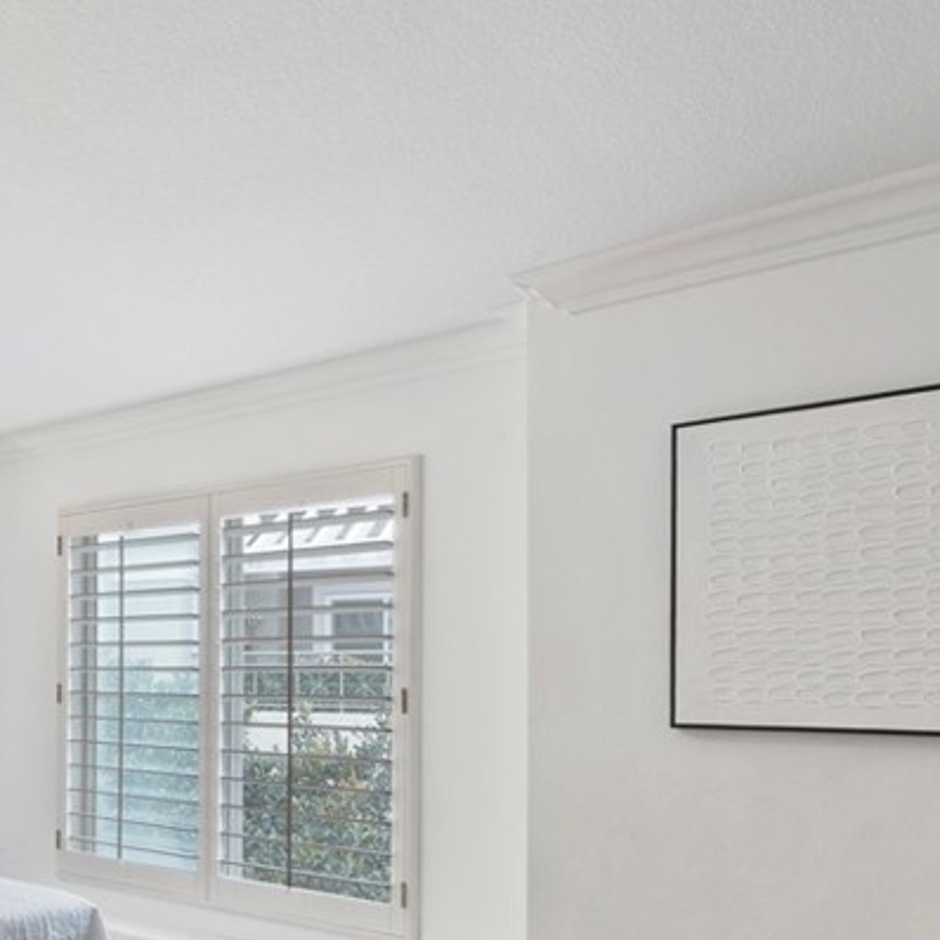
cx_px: -154
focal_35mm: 35
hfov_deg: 37.4
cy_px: 644
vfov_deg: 46.3
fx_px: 1075
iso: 64
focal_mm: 16
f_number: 22
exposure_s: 15
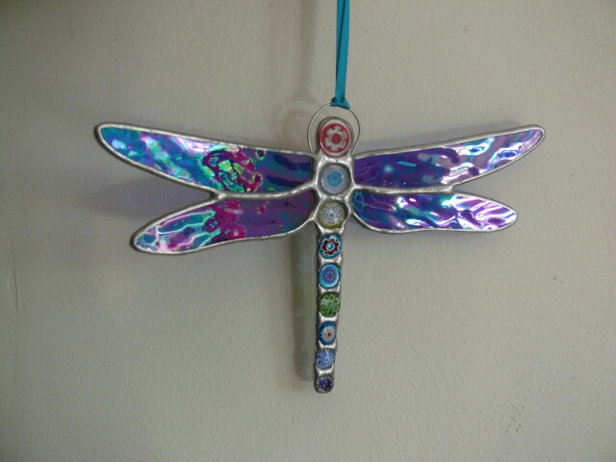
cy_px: 231
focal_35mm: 35
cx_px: 308
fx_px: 623
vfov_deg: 40.7
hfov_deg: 52.6
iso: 100
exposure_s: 1/125
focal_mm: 7.4
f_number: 3.2
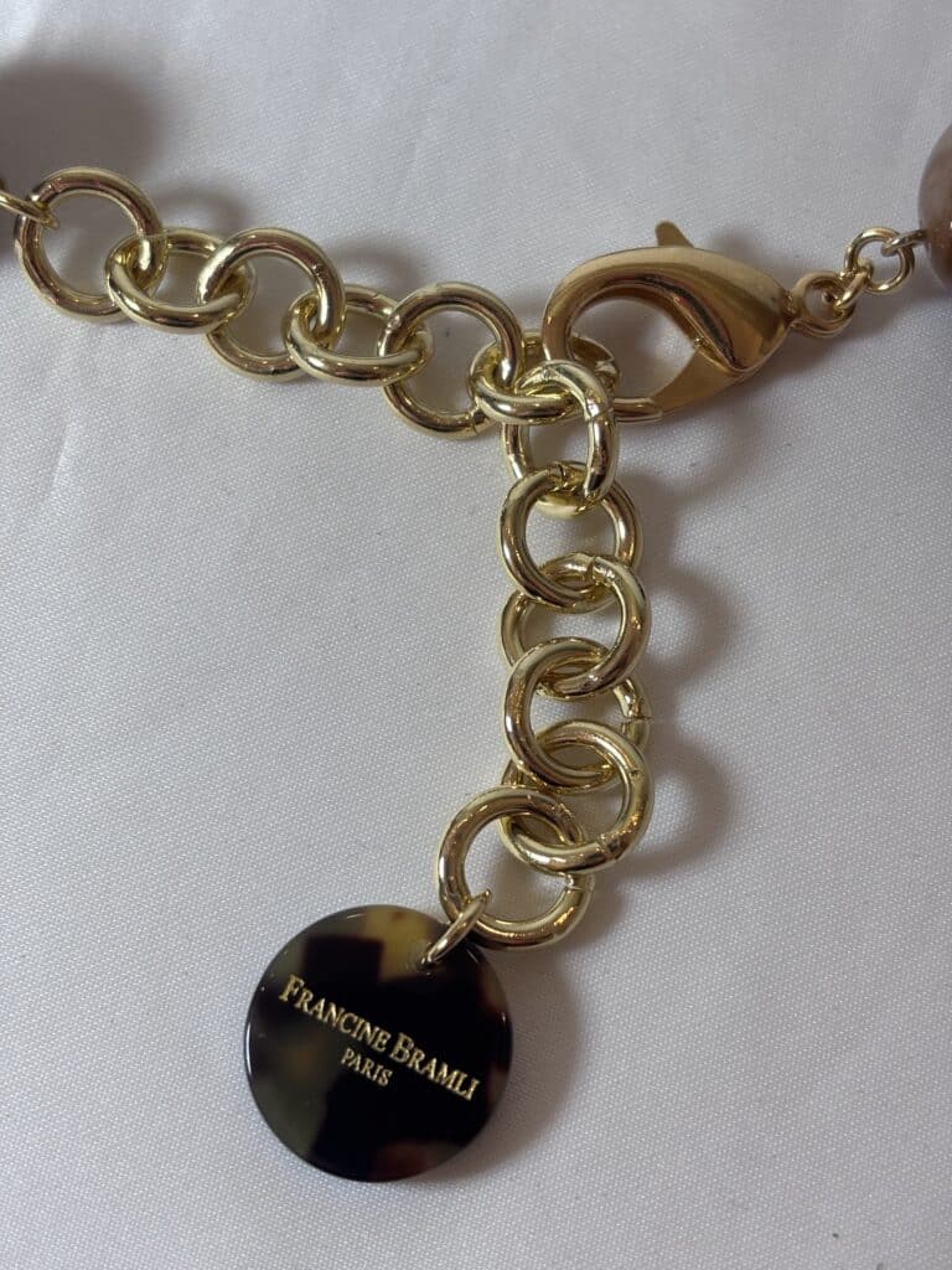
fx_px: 1907
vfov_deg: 36.8
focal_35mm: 52
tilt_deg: -71.5
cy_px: 635
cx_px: 476
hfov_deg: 28.0
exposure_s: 1/100
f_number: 1.6
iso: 25
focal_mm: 5.96
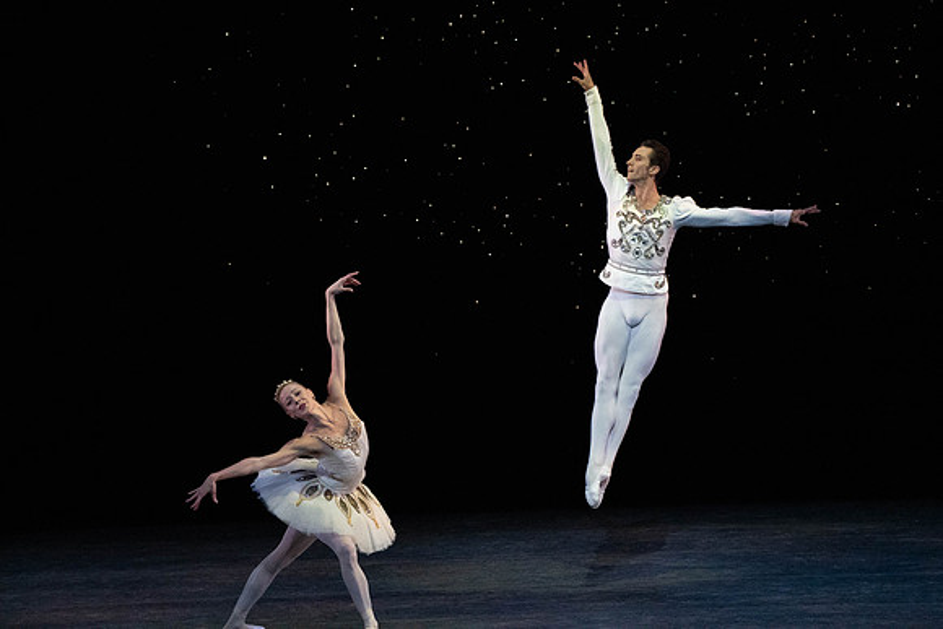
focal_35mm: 276
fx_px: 7231
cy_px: 314
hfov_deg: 7.5
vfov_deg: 5.0
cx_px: 472
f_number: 11
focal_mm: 276
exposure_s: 1/500
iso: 20000
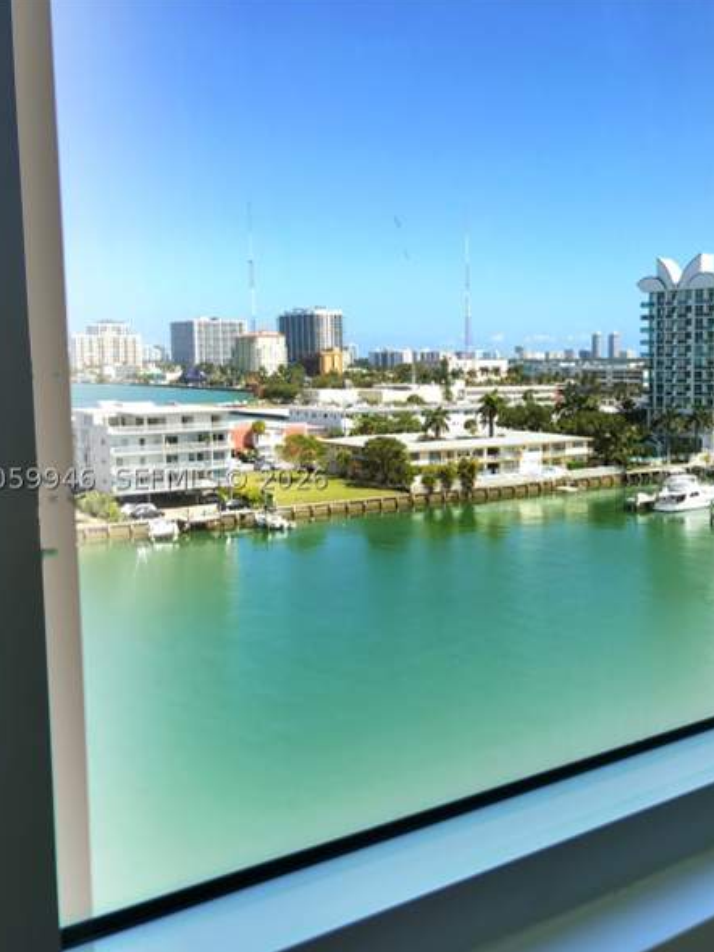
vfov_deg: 49.0
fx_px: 1045
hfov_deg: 36.4
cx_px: 575
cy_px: 478
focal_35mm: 38
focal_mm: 3.99
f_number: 1.8
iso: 20
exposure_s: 1/467
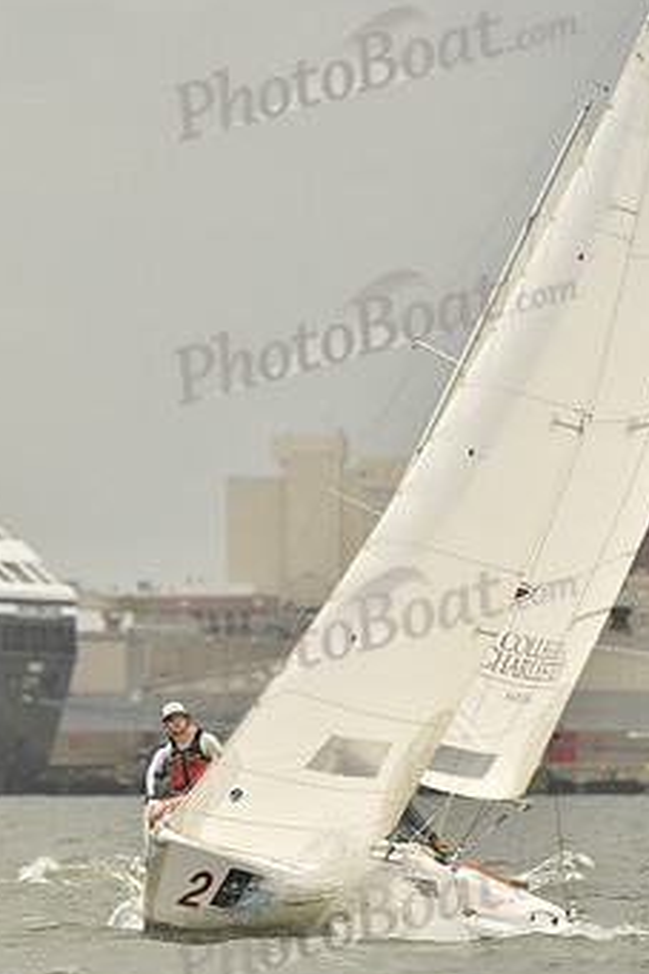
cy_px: 518
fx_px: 13831
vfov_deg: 4.0
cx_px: 29
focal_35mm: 511
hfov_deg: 2.7
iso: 320
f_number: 6.3
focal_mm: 300
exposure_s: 1/1250
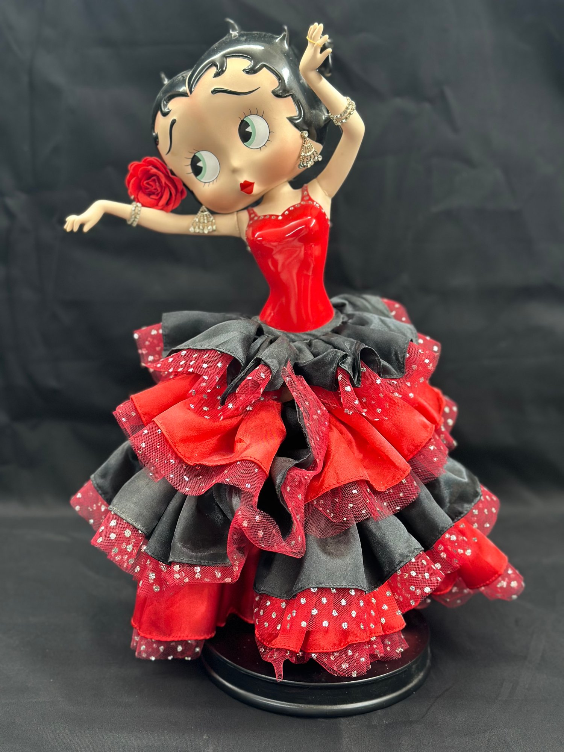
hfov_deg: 30.3
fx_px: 1043
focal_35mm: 48
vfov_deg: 39.7
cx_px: 282
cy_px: 376
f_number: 1.78
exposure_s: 1/60
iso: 160
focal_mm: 6.86
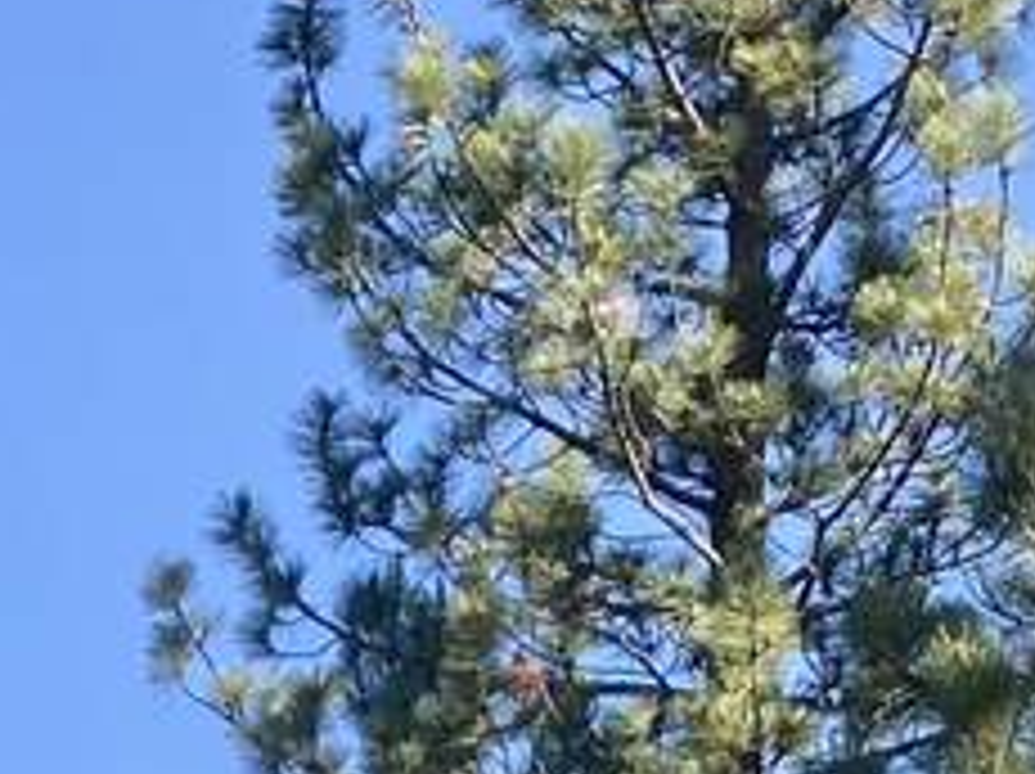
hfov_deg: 13.6
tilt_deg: +3.6
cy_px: 1948
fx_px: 4331
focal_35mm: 145
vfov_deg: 9.1
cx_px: 189
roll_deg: -3.5
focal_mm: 4.25
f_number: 1.8
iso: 32
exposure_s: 1/565
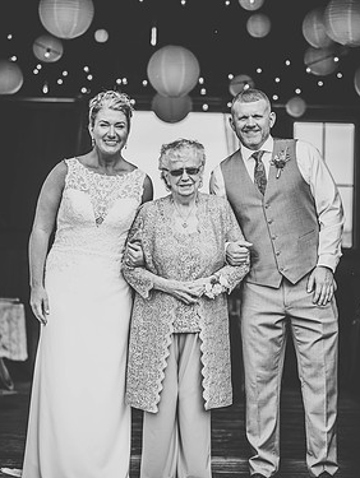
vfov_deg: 16.3
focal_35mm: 121
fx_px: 1675
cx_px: 177
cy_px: 195
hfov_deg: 12.3
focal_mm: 105
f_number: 2.8
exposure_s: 1/4000
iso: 320
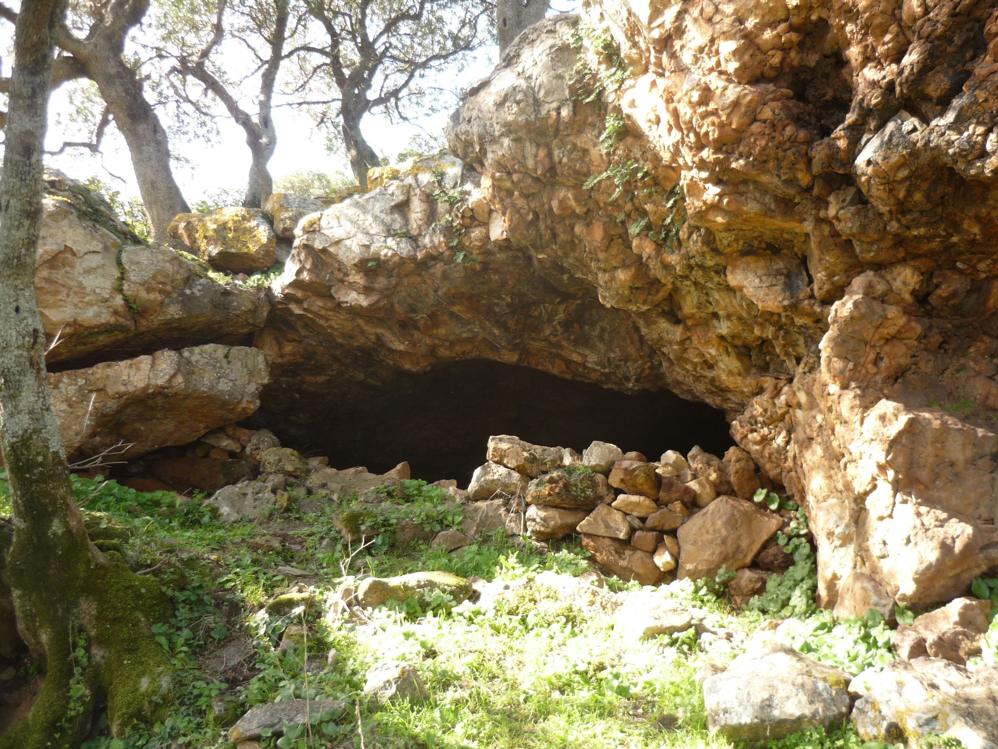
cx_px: 499
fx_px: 951
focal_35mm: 33
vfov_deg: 42.9
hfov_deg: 55.4
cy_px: 374
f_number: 2.8
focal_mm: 5.5
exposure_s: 1/80
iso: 100
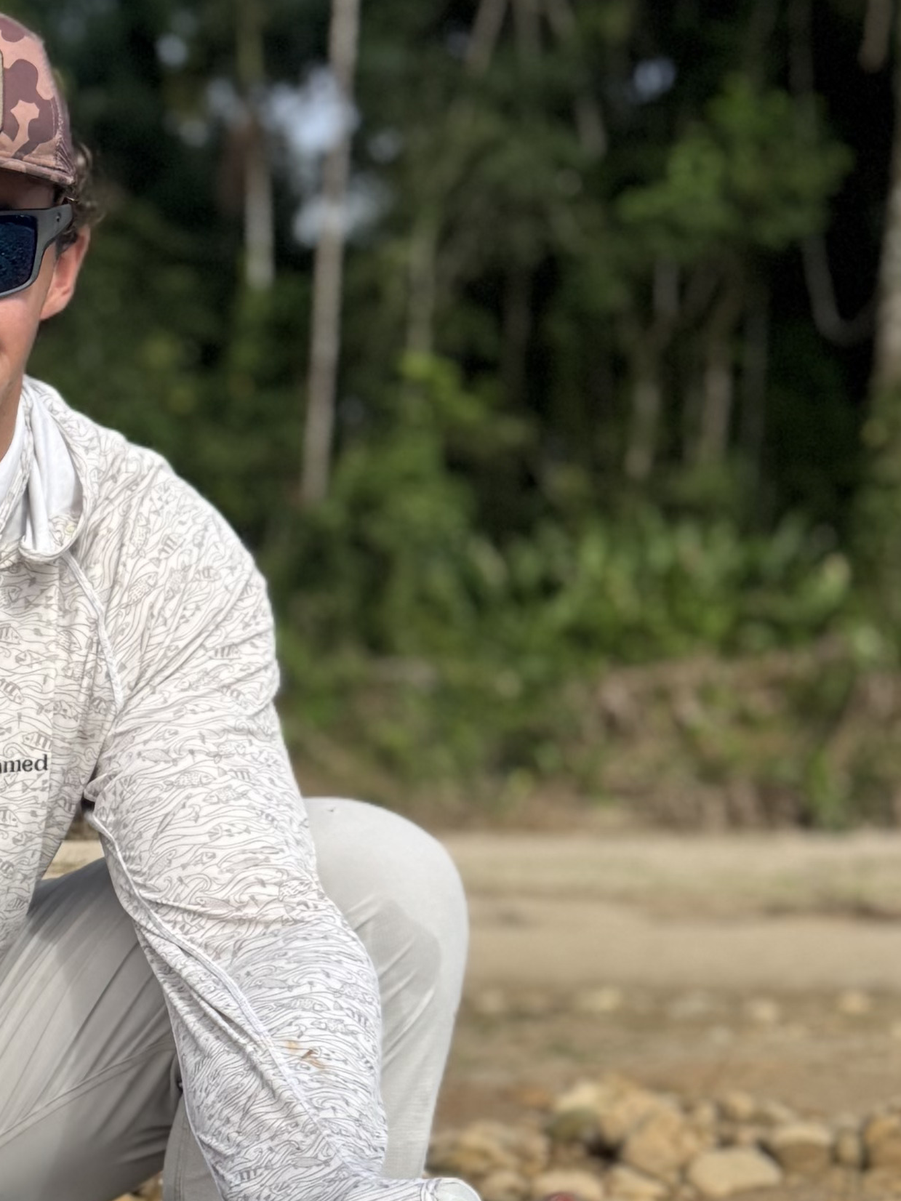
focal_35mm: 83
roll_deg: -0.1
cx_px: -565
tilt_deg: -1.5
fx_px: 2880
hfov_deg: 15.9
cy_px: 990
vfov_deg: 23.2
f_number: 1.78
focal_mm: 6.76
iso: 80
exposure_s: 1/4608
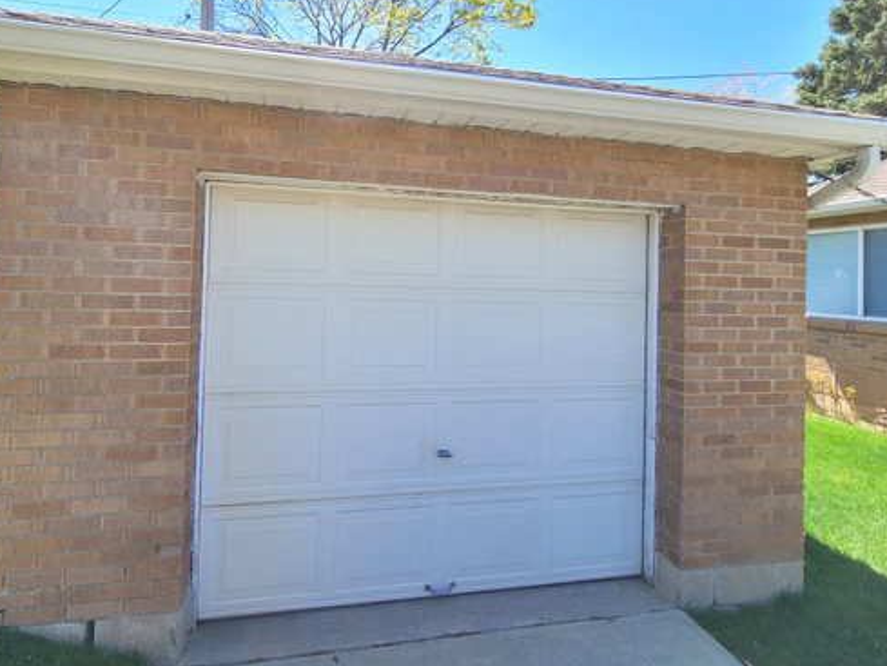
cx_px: 394
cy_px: 263
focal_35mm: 17
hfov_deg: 90.6
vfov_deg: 73.9
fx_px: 436
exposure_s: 1/381
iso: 50
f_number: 2.2
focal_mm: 2.2
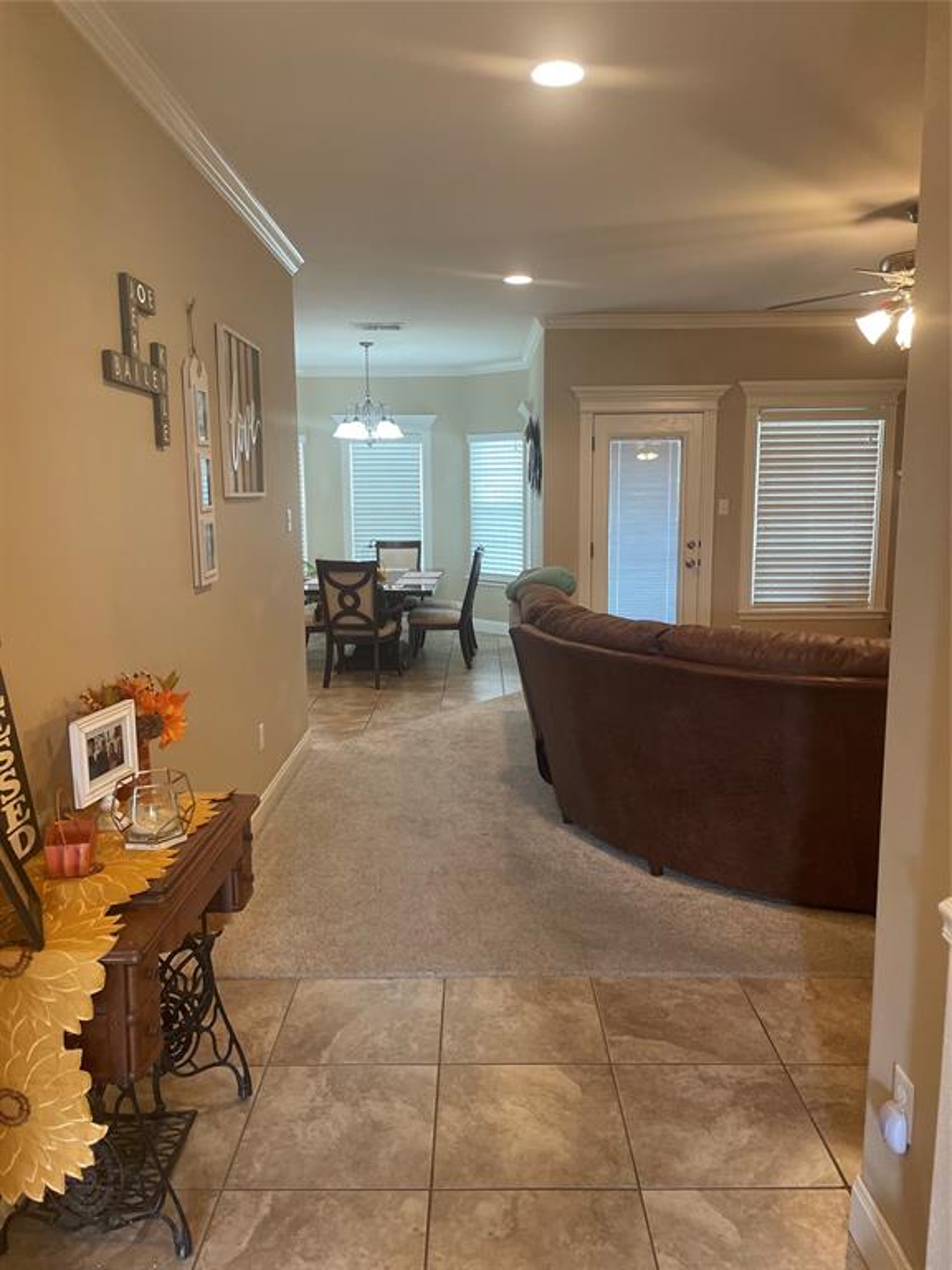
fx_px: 953
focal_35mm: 26
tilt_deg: -7.8
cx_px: 476
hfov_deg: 53.1
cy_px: 635
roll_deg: +1.1
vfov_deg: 67.3
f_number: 1.6
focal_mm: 4.2
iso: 160
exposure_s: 1/60
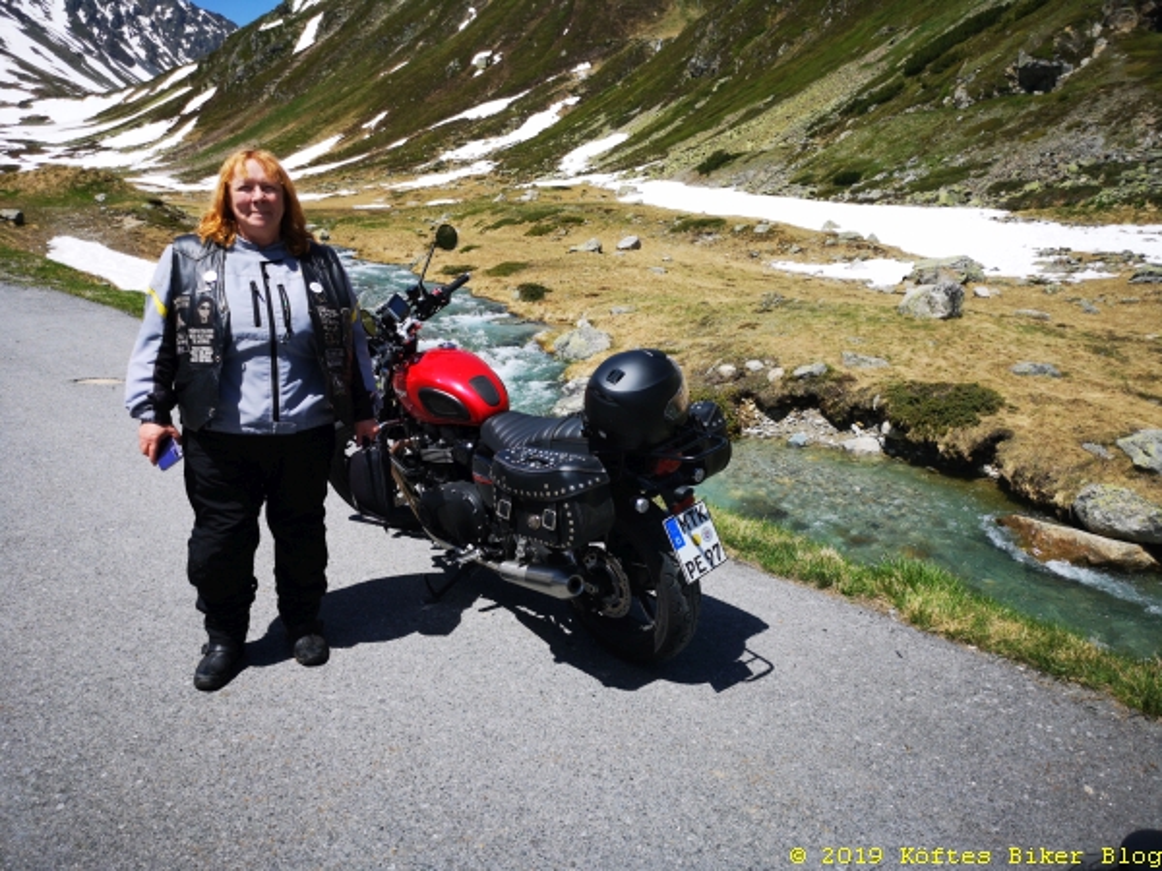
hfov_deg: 65.3
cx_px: 581
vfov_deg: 51.4
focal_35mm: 27
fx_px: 906
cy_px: 436
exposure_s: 1/1931
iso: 50
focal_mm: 3.95
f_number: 1.8
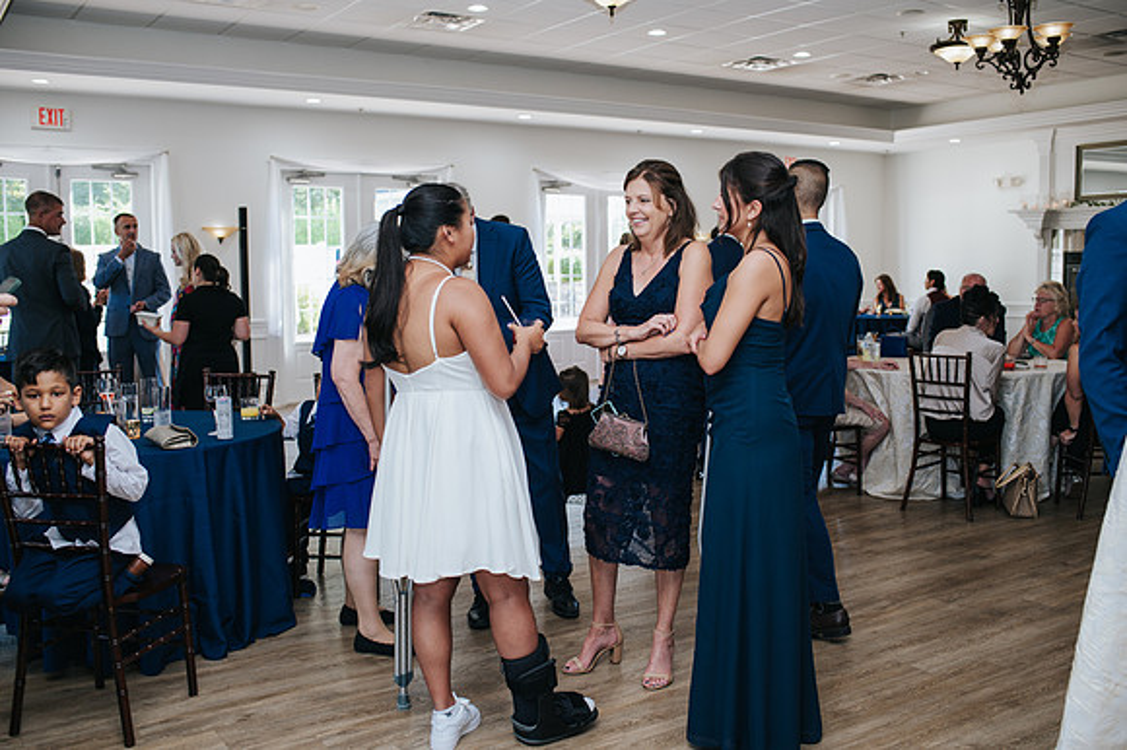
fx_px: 1095
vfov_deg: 37.8
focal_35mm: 35
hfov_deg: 54.5
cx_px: 564
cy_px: 375
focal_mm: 35
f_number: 3.2
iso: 450
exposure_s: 1/200
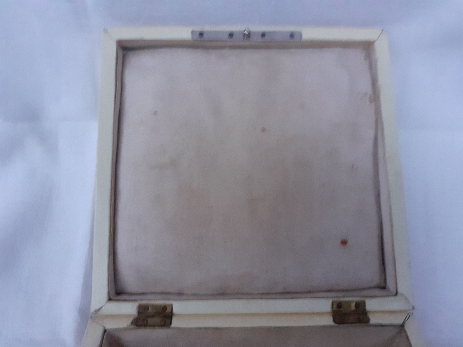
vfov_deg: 51.4
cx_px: 232
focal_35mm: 27
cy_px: 174
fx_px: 361
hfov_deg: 65.3
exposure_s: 1/20
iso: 500
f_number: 1.9
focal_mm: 3.6
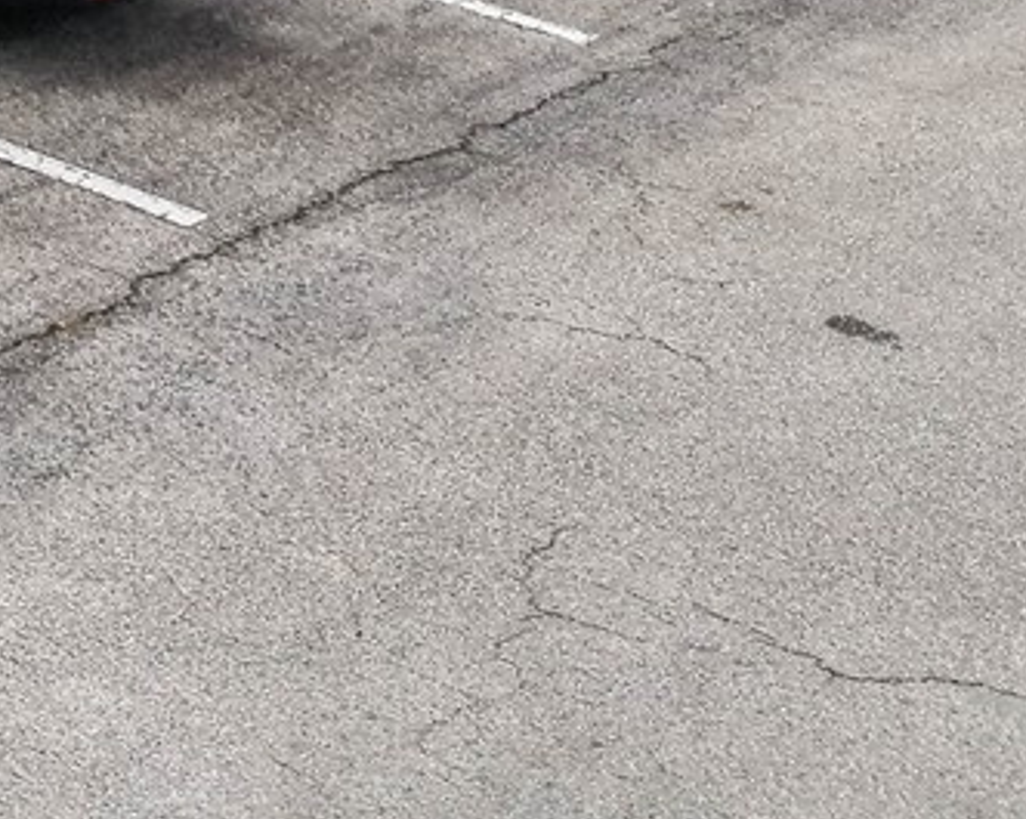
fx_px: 3428
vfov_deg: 11.9
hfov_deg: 14.6
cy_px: -909
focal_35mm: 113
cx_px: -912
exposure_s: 1/250
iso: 150
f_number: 1.8
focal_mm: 8.67
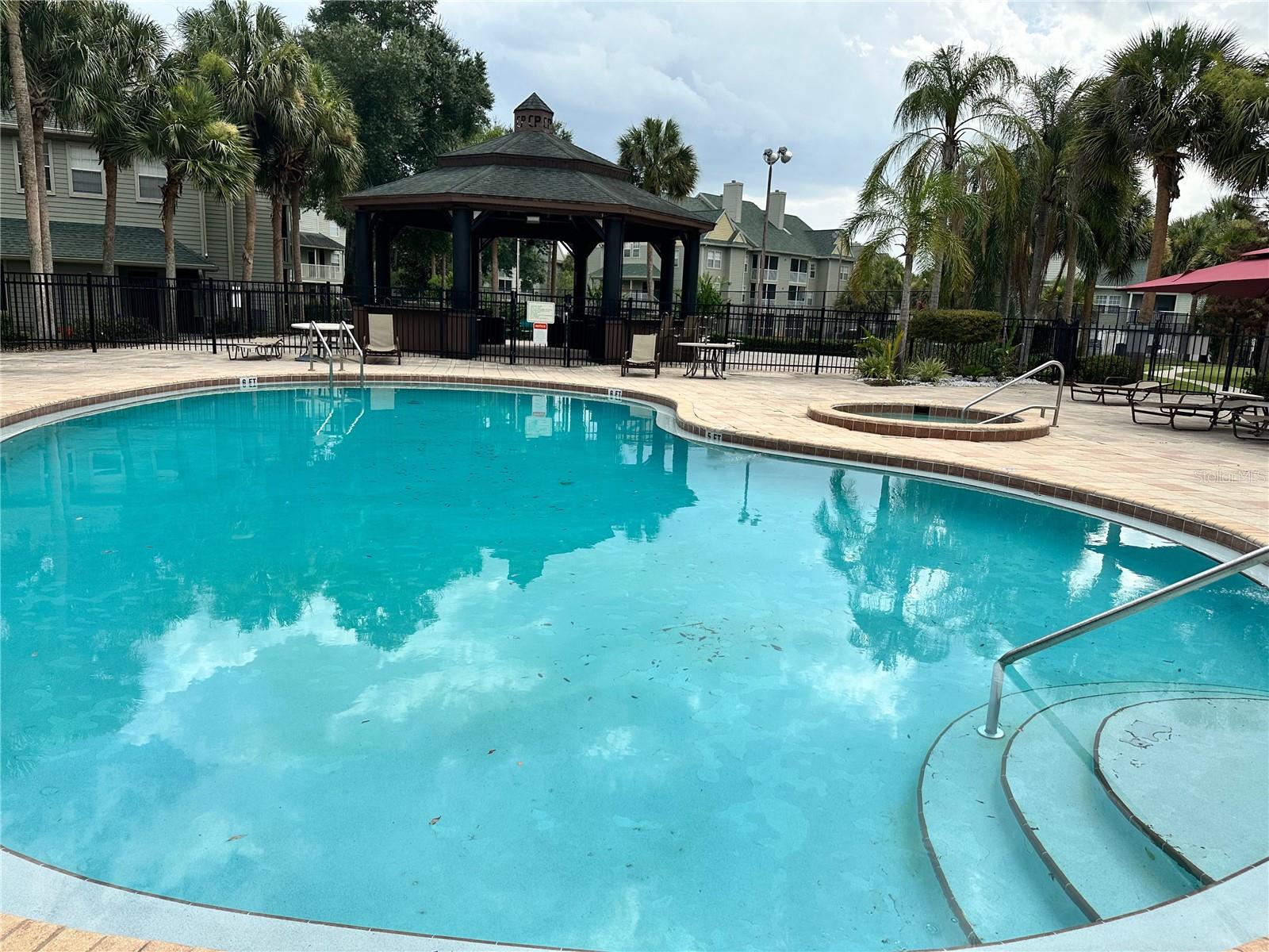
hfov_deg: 71.6
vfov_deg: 56.8
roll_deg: -2.0
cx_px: 634
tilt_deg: -10.1
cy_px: 476
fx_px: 880
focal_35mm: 24
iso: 80
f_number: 1.78
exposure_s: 1/3472
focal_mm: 6.86
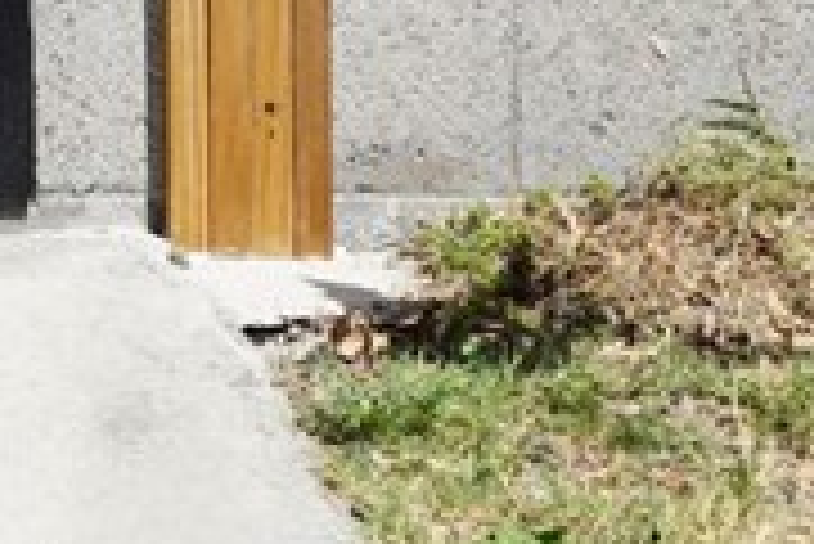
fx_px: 4480
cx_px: -756
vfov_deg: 6.7
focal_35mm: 198
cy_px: -623
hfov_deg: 9.7
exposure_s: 1/160
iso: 100
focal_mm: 35
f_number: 10
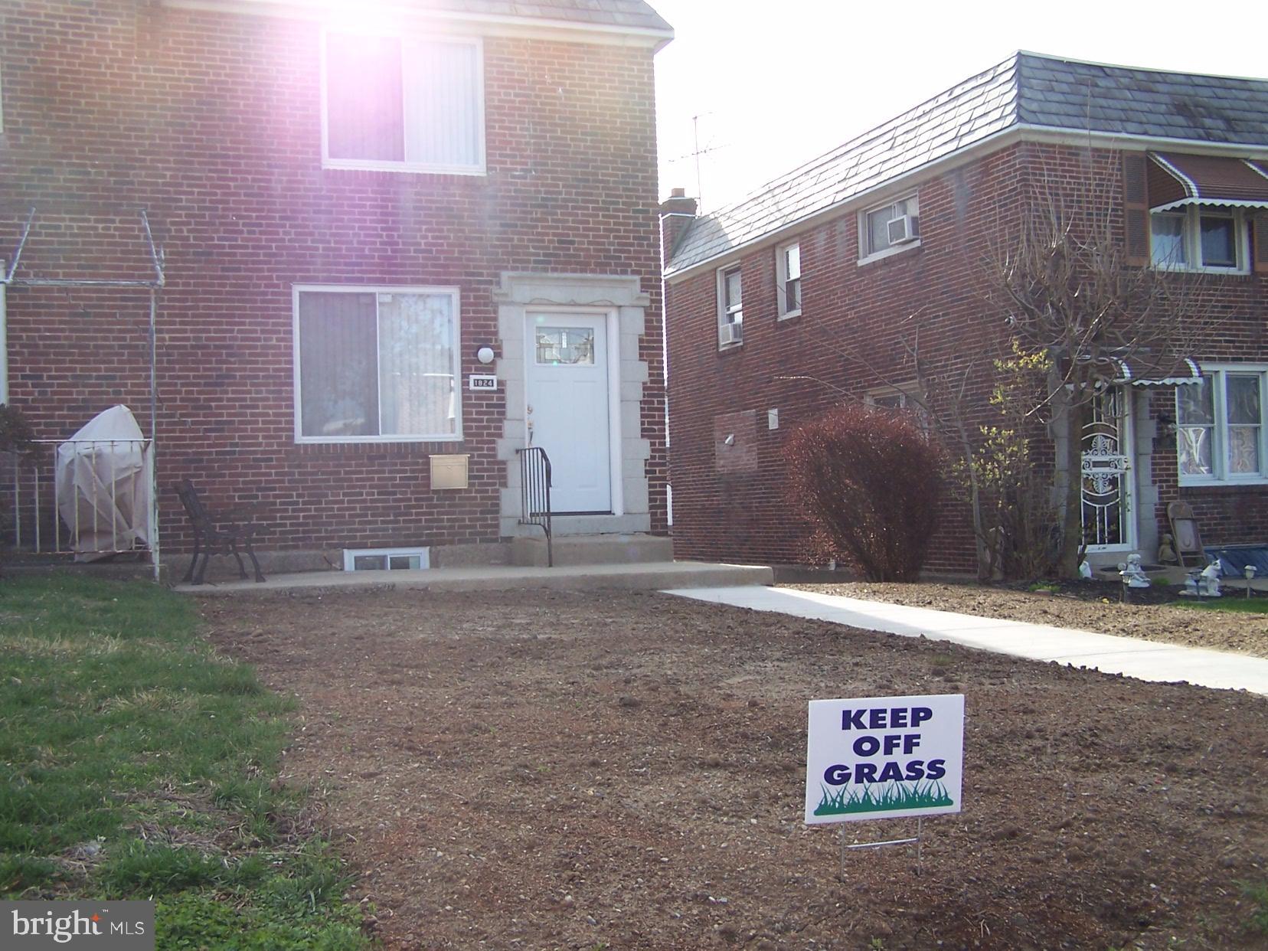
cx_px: 634
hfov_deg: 49.0
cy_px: 476
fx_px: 1392
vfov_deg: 37.7
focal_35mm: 38
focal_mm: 6.3
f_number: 2.8
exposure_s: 1/350
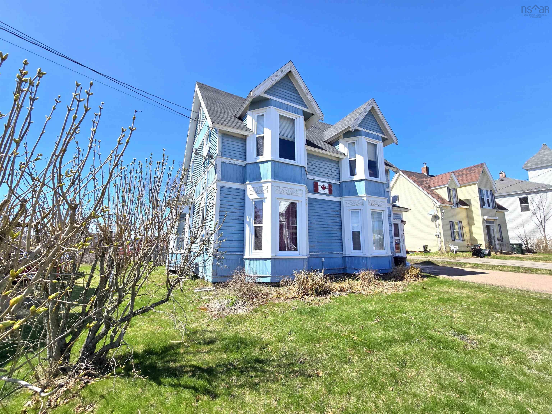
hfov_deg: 106.2
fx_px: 207
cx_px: 276
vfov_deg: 89.9
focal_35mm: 13
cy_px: 207
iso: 50
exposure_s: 1/1967
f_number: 2.2
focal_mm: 2.2
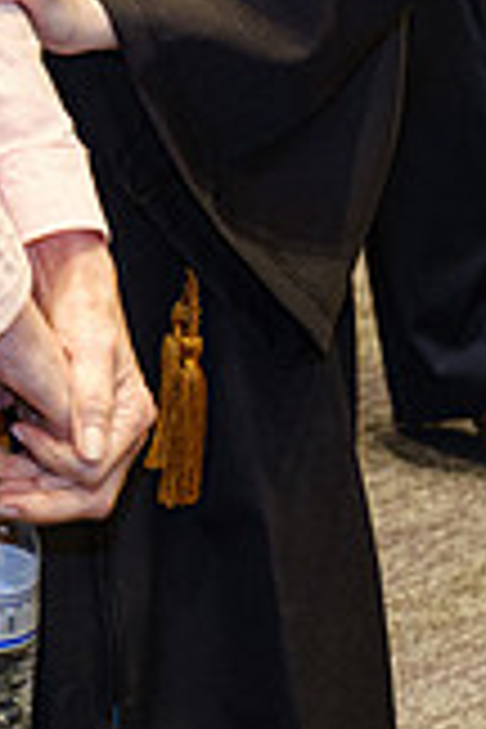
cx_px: 58
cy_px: -279
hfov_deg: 7.3
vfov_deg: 10.6
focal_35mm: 188
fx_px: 3807
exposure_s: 1/60
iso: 1600
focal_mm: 30.2
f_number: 2.8
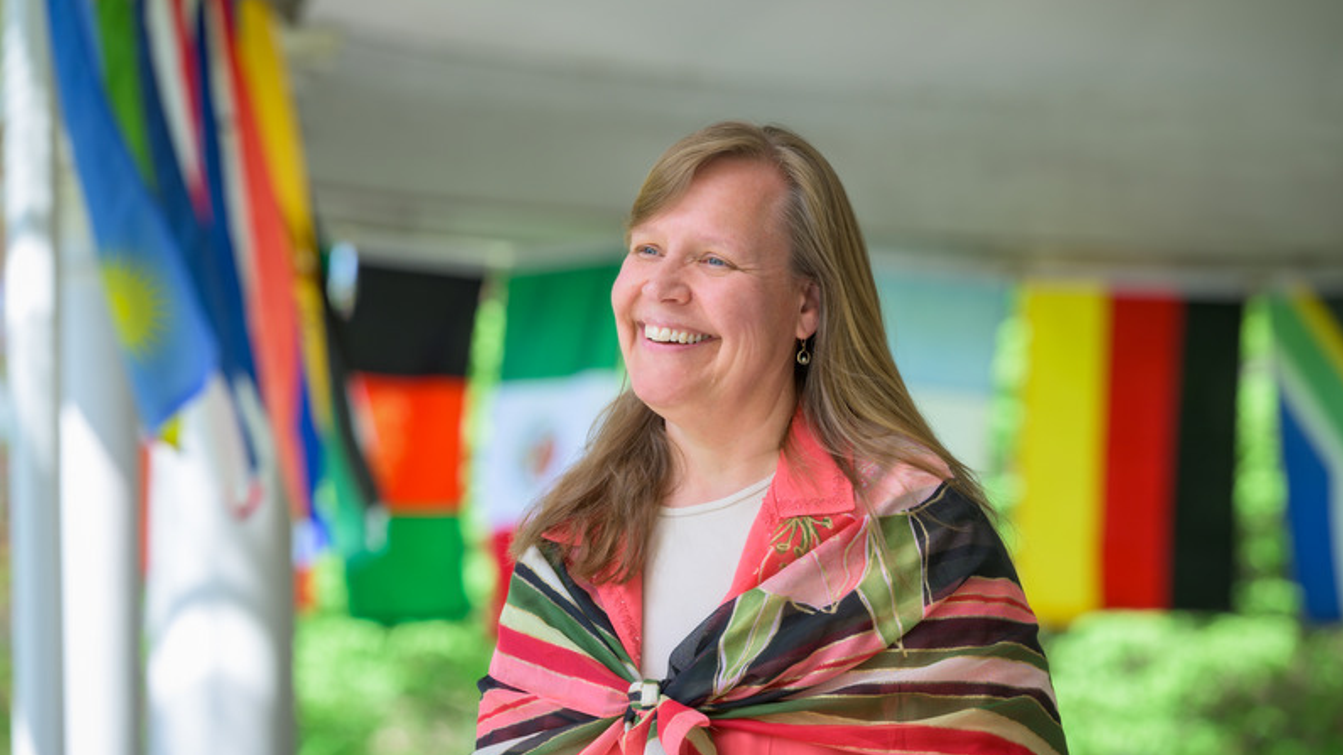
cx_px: 671
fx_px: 5626
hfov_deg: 13.6
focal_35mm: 158
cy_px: 432
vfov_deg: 7.7
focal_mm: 150
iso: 200
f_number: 4
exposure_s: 1/320
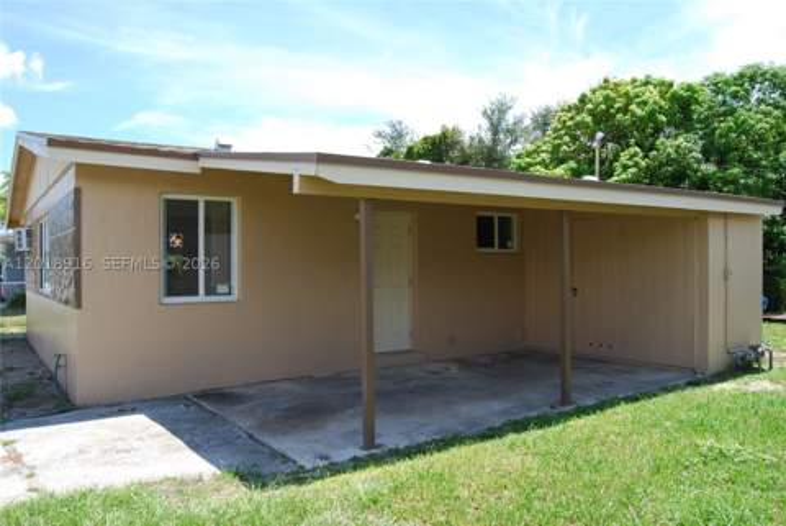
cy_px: 263
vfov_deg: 48.0
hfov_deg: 67.3
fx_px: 590
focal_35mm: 27
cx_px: 393
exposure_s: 1/125
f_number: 9
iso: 200
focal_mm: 18
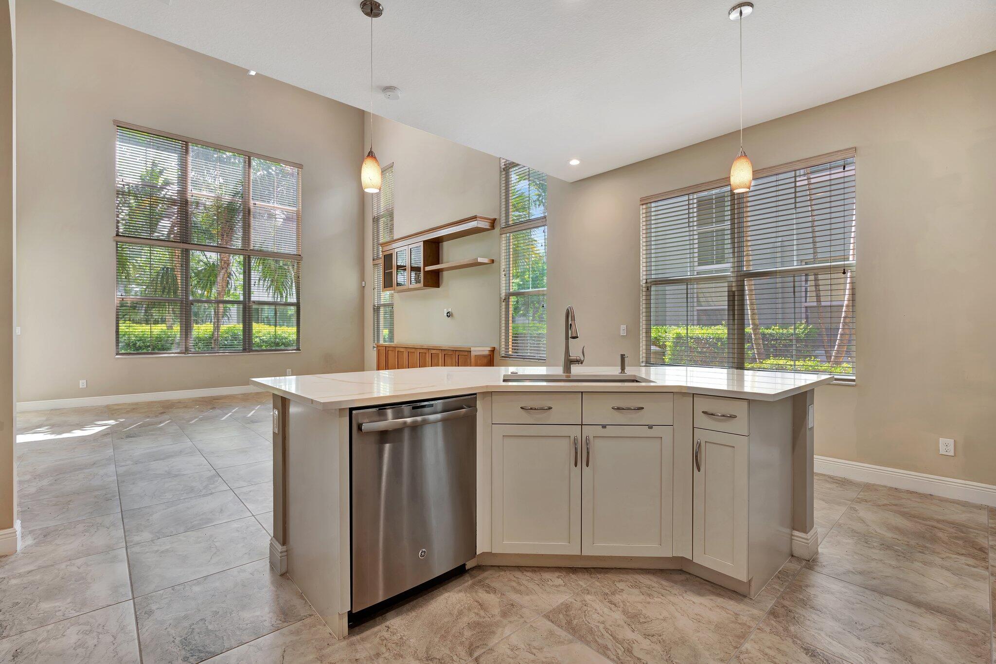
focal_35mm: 16
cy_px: 332
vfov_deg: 73.7
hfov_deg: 96.7
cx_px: 498
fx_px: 443
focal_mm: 16
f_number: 5.6
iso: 100
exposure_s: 1/8
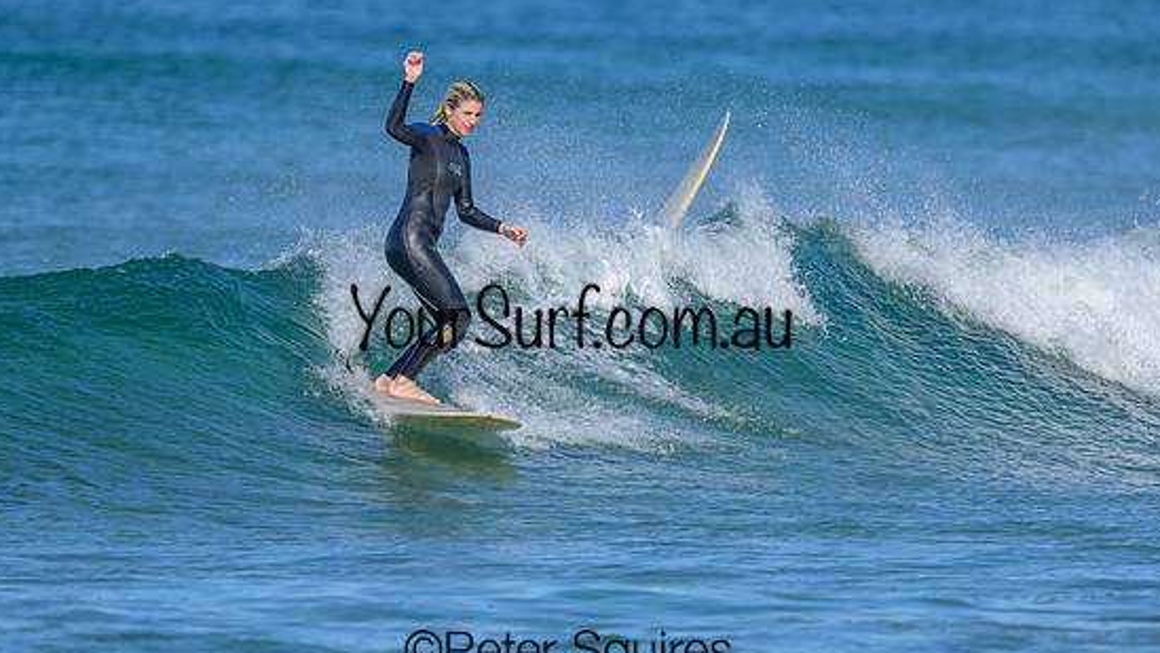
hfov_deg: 1.8
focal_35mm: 1209
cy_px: 298
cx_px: 456
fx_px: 37193
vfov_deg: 1.0
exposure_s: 1/2000
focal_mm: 800
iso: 280
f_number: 6.3
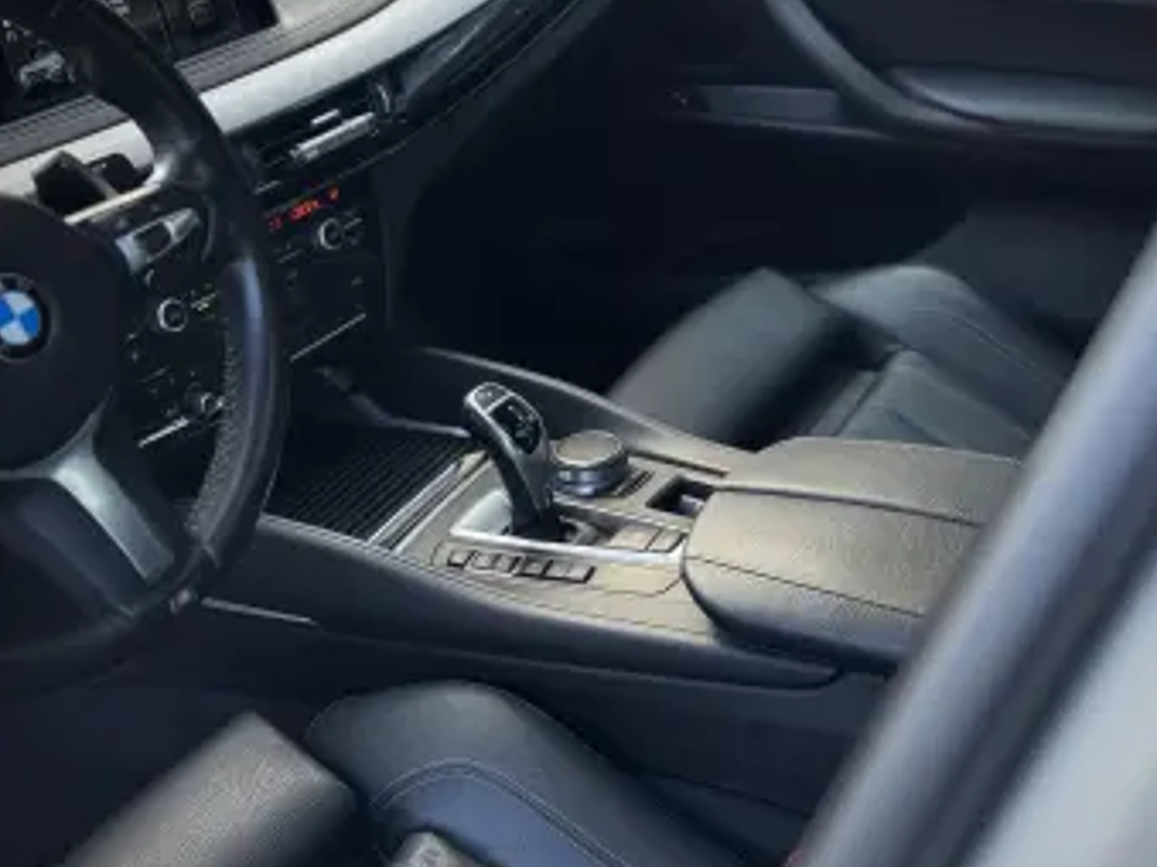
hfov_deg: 37.5
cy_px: 423
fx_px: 1704
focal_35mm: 51
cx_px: 570
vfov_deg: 28.5
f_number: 1.78
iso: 50
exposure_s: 1/151
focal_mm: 6.76
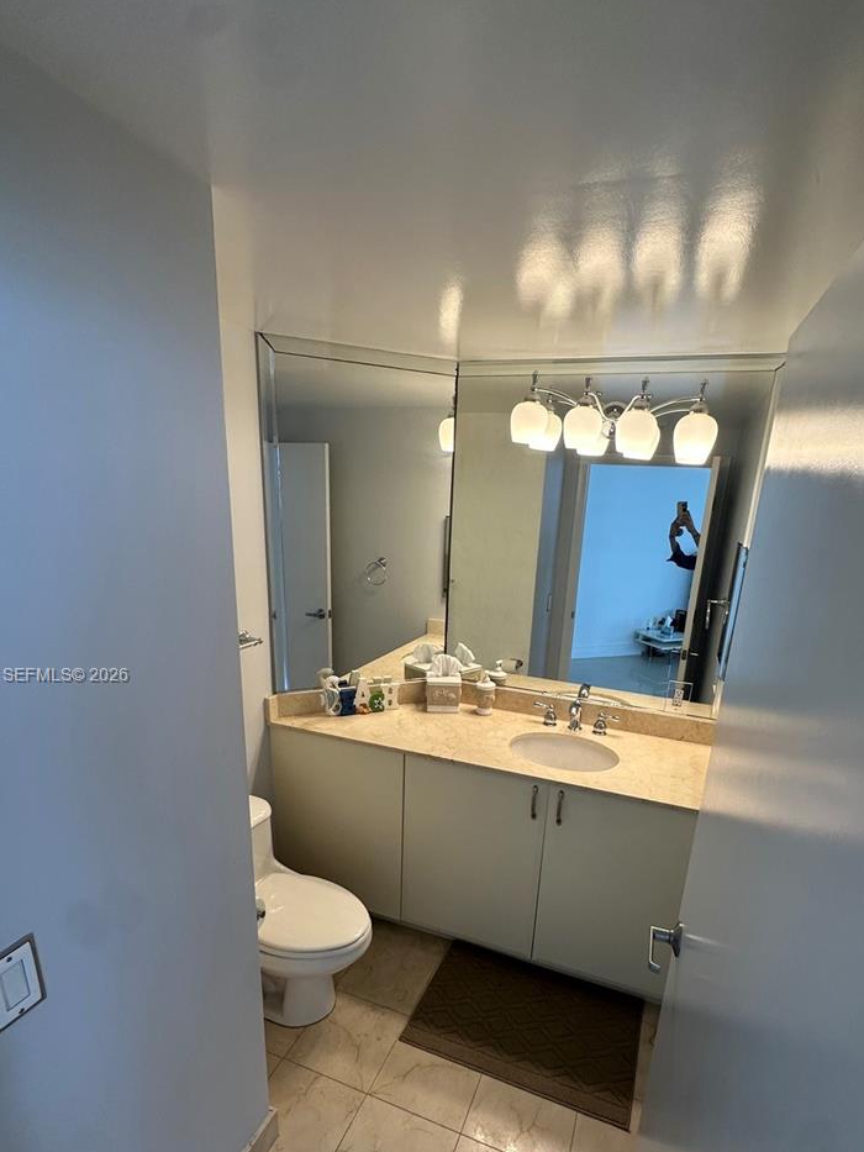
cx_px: 455
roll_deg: -3.2
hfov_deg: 71.6
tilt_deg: -16.4
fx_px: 599
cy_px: 677
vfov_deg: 86.9
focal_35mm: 18
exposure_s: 1/120
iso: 100
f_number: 2.2
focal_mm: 2.22
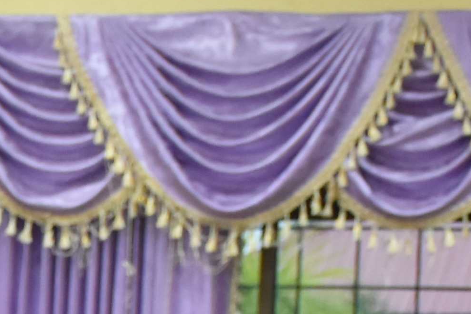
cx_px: -372
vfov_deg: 4.5
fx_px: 3821
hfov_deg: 6.9
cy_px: 941
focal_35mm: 292
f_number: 4
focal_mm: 32
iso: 1000
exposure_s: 1/60
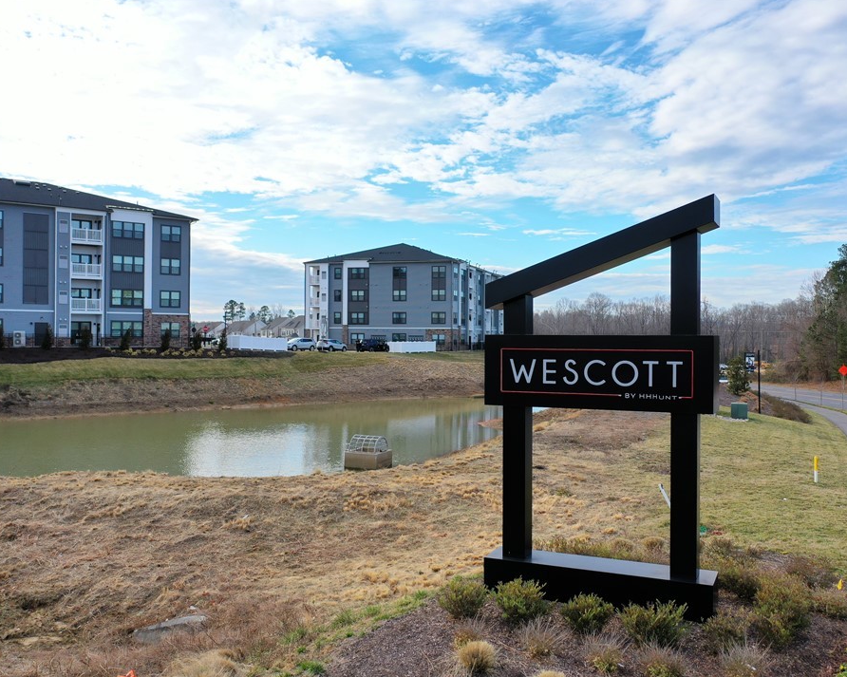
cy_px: 338
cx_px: 442
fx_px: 802
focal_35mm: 32
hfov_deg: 55.7
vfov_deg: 45.8
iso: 100
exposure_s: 1/1250
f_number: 2.8
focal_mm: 10.26
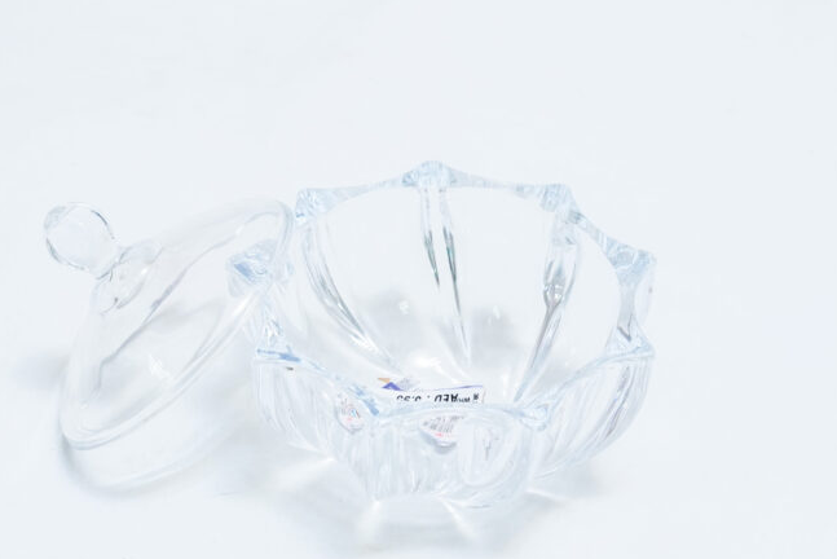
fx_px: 1837
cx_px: 387
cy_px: 297
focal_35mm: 79
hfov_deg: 25.7
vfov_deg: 17.3
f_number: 10
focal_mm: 49
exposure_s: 1/125
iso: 2500
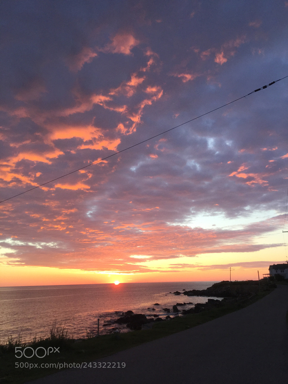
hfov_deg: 45.4
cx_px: 144
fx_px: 344
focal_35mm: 31
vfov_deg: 58.4
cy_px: 192
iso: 50
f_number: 2.4
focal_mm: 3.3
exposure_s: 1/120
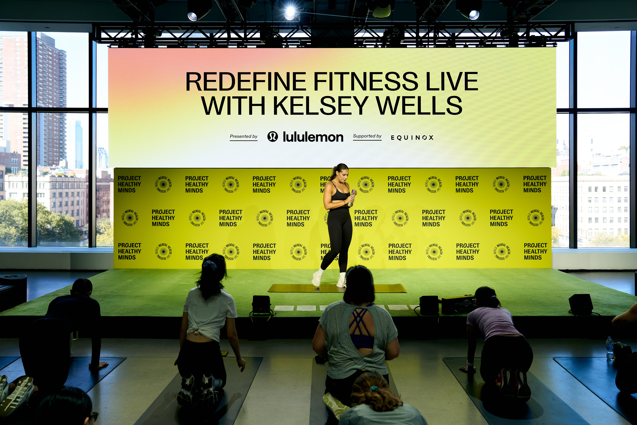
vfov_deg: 40.0
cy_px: 212
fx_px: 584
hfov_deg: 57.2
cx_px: 318
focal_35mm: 33
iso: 500
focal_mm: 33
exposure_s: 1/200
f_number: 4
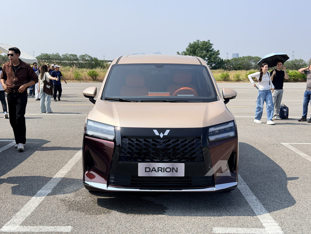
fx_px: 431
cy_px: 117
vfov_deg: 30.3
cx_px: 156
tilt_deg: -7.1
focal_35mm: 48
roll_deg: -1.2
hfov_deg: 39.7
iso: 64
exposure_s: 1/4587
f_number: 1.78
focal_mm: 6.76
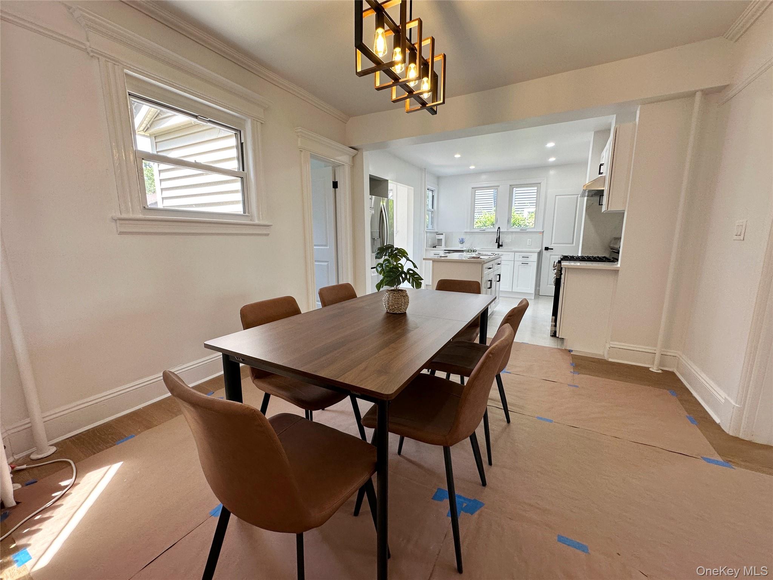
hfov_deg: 102.1
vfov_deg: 85.7
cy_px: 290
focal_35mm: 14
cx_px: 386
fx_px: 313
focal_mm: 2.22
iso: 125
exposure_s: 1/120
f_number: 2.2
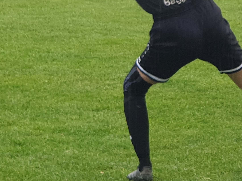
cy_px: 11
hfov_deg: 15.8
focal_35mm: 124
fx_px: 867
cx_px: 175
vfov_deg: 11.9
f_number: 2.4
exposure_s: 1/50
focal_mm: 6
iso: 100
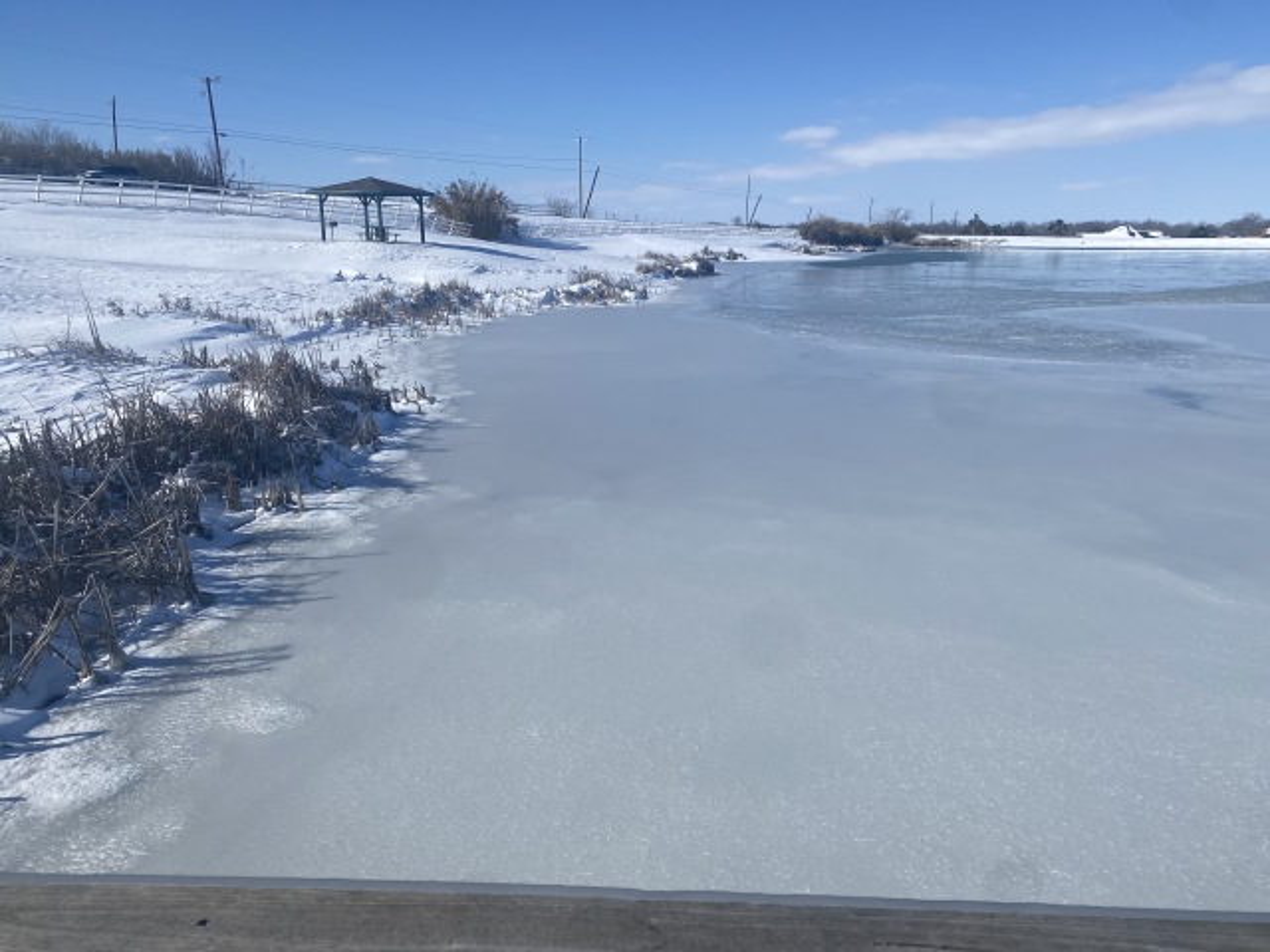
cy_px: 476
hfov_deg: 67.3
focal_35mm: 26
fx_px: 954
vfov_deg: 53.1
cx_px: 635
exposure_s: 1/8197
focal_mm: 4.25
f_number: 1.8
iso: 32
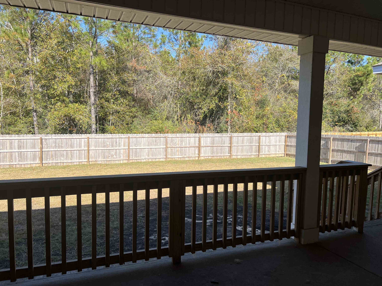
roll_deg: -1.3
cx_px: 191
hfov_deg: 67.3
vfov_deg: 53.1
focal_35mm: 26
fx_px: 287
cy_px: 143
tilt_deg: -5.0
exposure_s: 1/2123
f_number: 1.5
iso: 50
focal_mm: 5.7
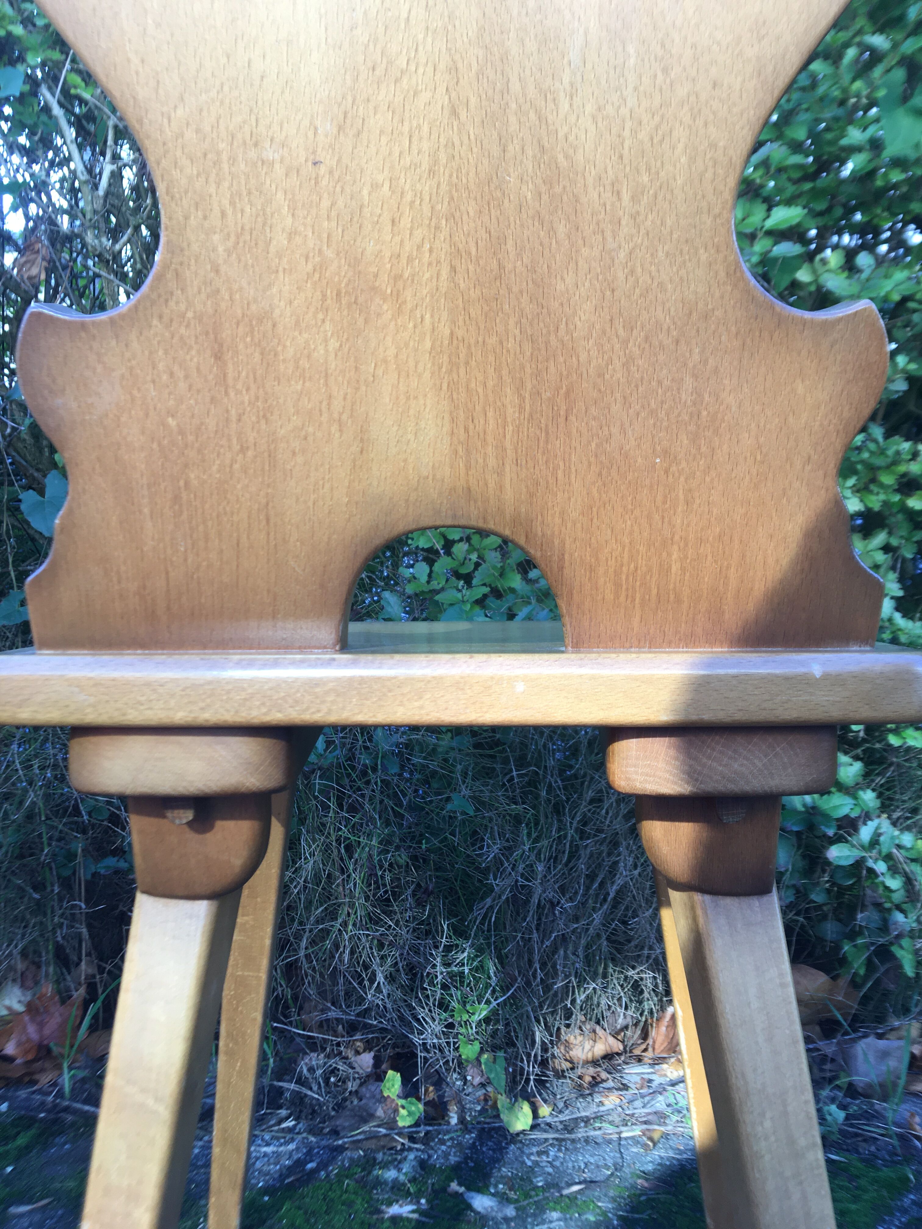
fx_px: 1030
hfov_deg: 48.2
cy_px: 614
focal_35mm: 29
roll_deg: +1.4
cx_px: 461
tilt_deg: -2.3
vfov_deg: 61.7
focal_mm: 4.15
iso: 32
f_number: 2.2
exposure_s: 1/100
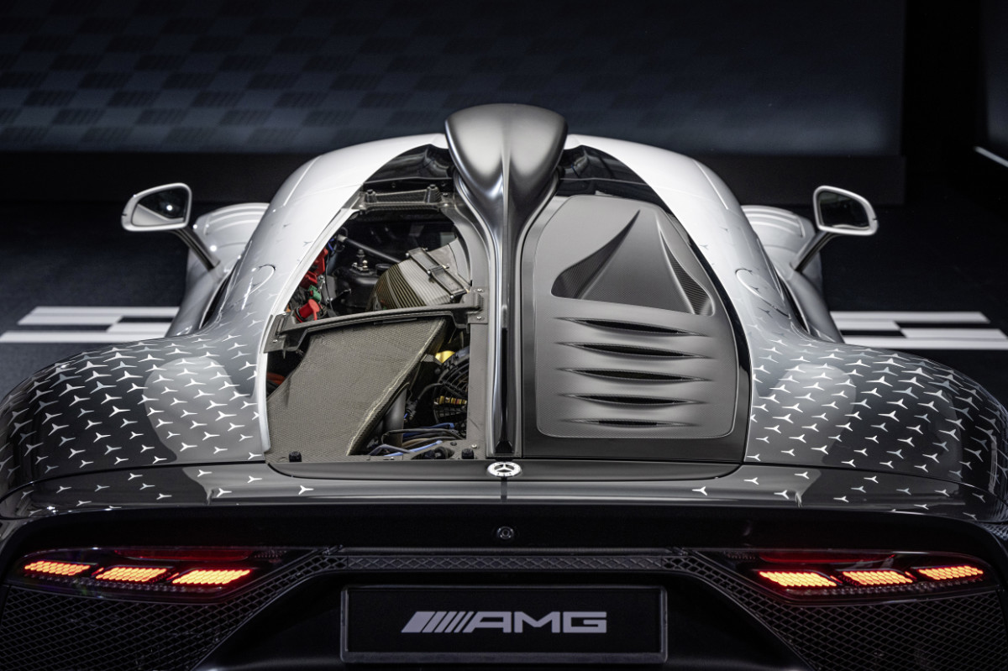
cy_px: 336
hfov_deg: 28.9
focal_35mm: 70
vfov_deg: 19.4
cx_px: 504
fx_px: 1959
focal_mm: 70
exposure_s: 1/50
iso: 800
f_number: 4.5
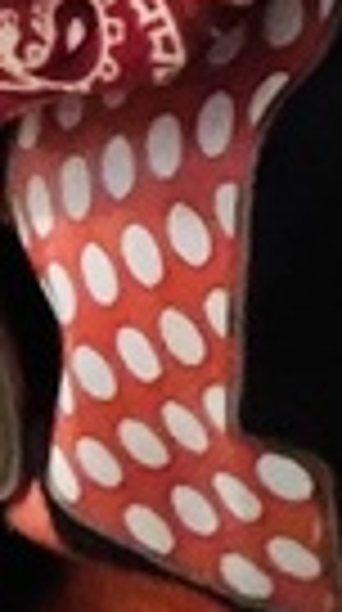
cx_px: -176
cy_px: -1634
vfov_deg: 7.1
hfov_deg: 4.9
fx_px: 4002
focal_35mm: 247
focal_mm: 2.69
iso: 500
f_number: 1.9
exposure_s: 1/15
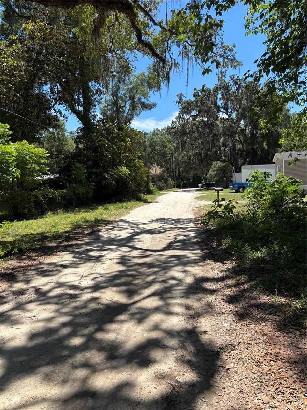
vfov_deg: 67.3
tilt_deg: -5.4
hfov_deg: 53.1
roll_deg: -0.6
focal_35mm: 26
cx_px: 154
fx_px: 307
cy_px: 205
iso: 50
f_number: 1.6
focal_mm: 5.96
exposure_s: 1/1912
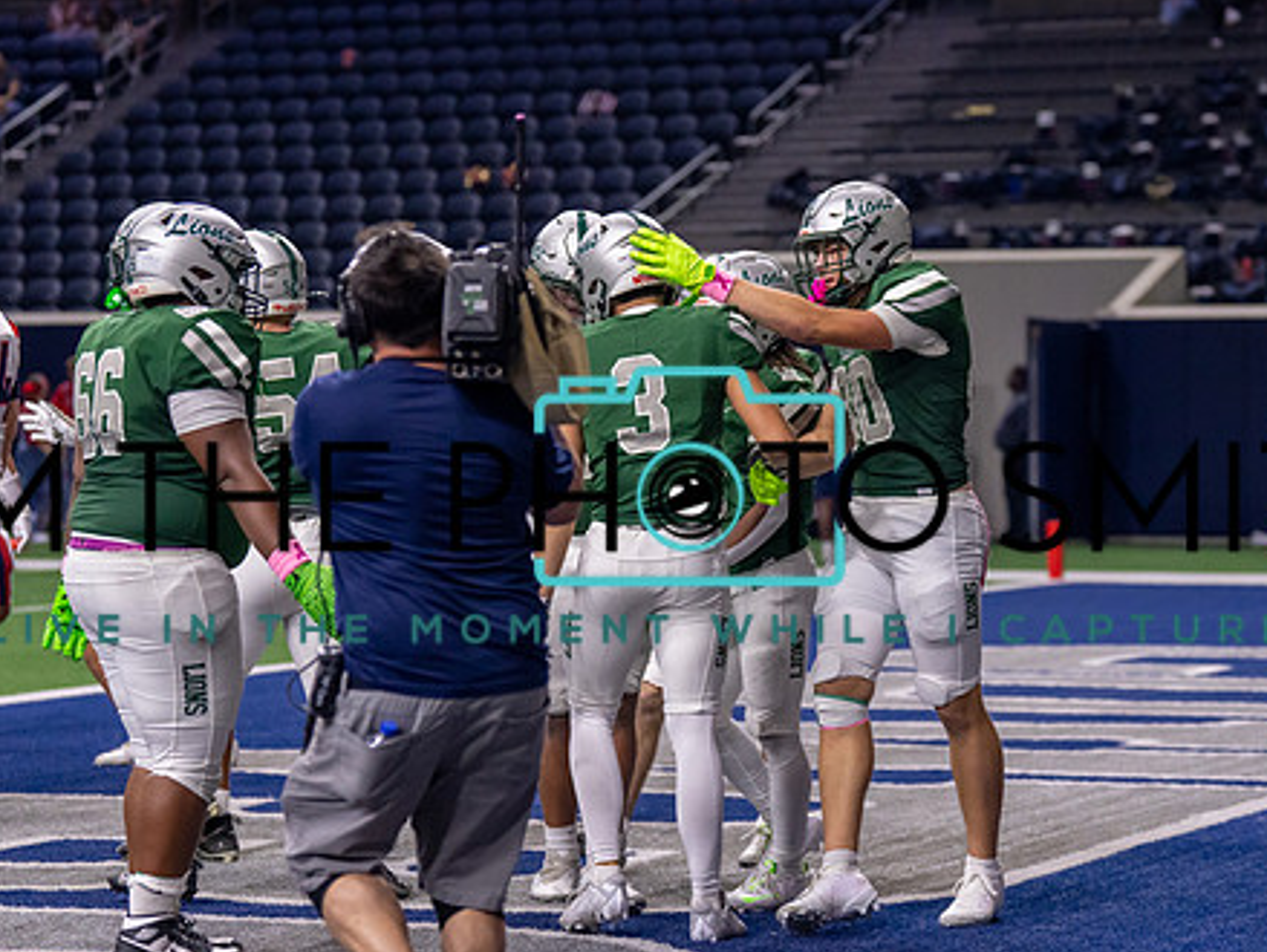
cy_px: 425
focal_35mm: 148
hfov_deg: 13.3
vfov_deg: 10.0
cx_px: 747
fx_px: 5421
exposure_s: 1/1000
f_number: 2.8
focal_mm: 95
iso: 2500
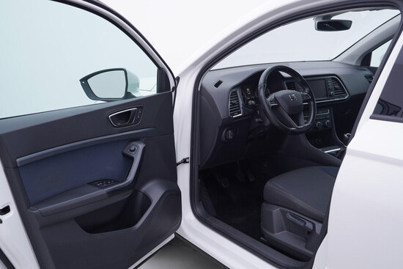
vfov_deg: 36.9
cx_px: 202
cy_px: 134
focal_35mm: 36
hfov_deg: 53.1
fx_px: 403
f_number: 3.5
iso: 125
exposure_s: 1/60
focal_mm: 24
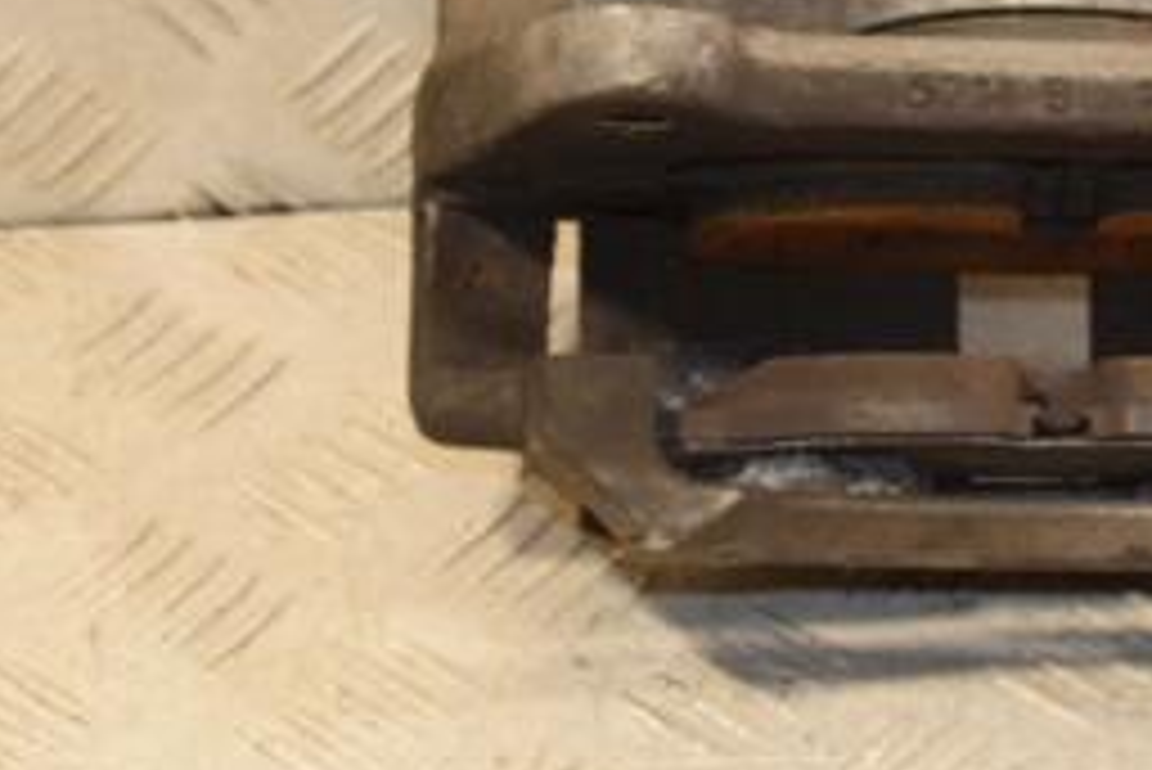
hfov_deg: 12.8
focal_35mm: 158
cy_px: 36
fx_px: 5064
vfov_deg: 8.6
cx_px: 1116
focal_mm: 45
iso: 800
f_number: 5.6
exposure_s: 1/125
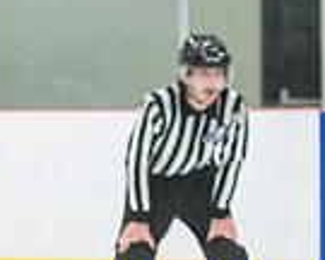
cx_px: -321
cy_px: 223
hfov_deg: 3.7
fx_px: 4963
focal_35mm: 516
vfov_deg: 3.0
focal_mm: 78
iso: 4000
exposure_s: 1/800
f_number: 2.8
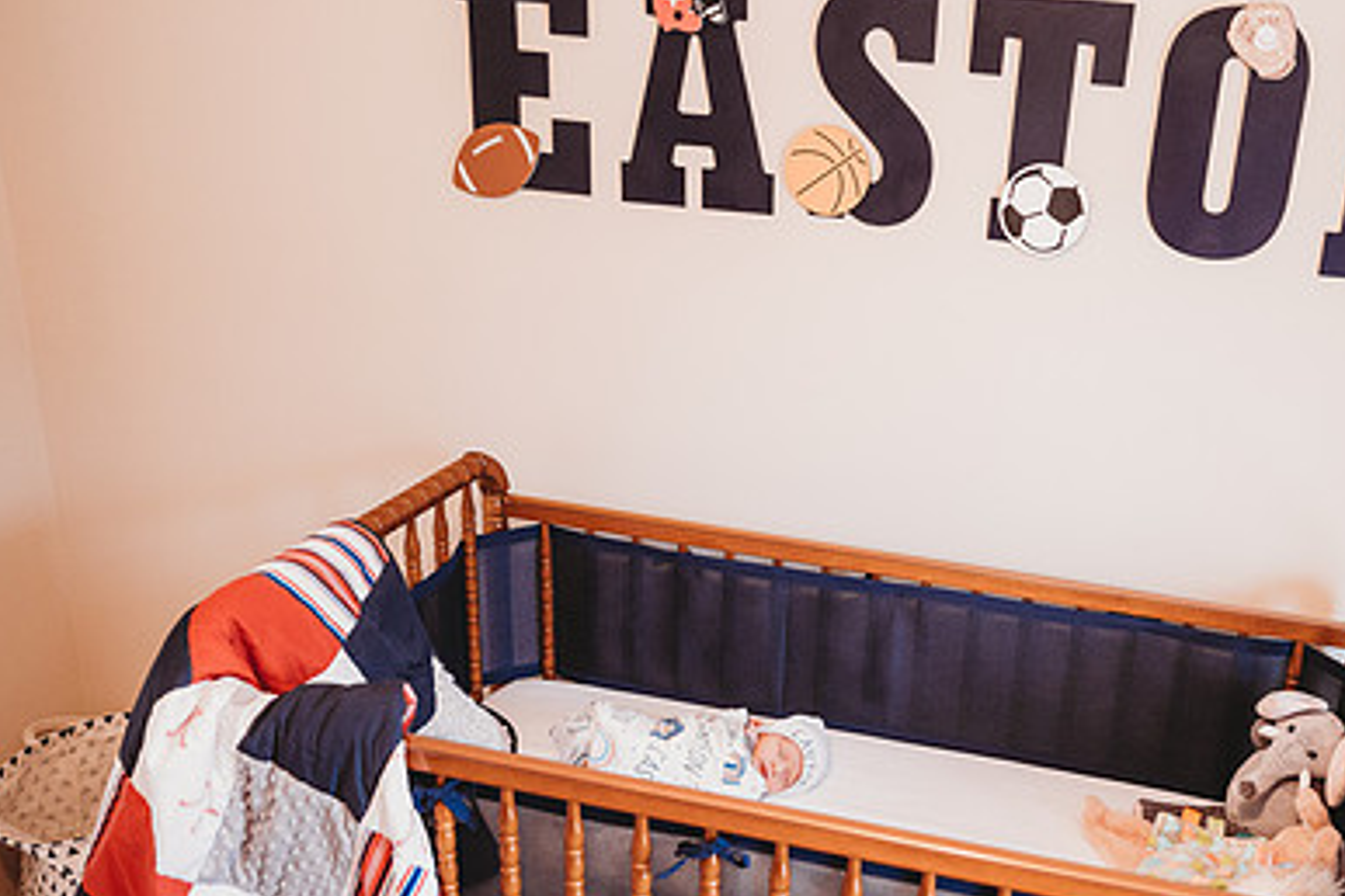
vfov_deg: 36.8
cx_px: 862
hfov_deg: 52.4
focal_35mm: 36
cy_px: 523
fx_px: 1345
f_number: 2.2
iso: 1000
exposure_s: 1/160
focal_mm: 24
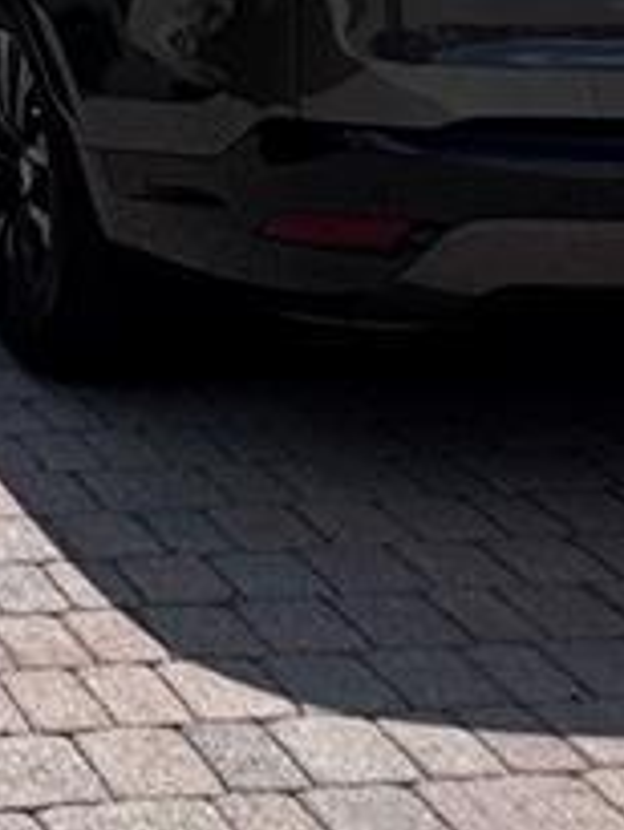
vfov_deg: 18.9
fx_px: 1969
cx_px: -588
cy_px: -624
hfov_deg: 15.0
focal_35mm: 82
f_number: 2.2
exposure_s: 1/2273
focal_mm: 2.22
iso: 50
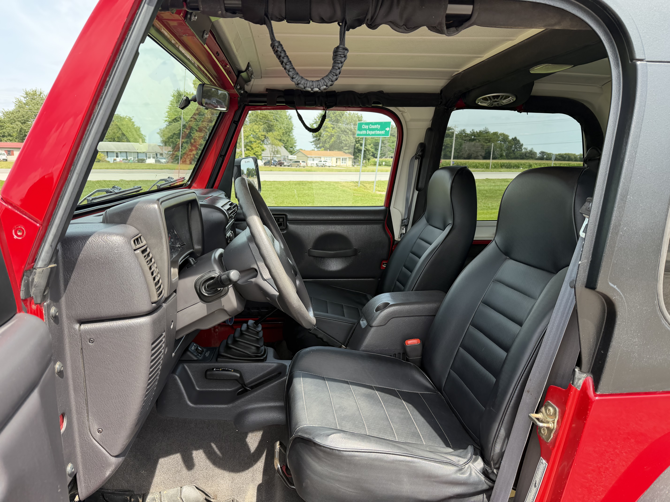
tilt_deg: -12.2
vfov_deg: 56.8
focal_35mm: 24
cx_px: 335
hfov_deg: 71.6
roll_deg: +0.2
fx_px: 465
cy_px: 251
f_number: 1.78
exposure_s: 1/909
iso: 100
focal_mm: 6.76
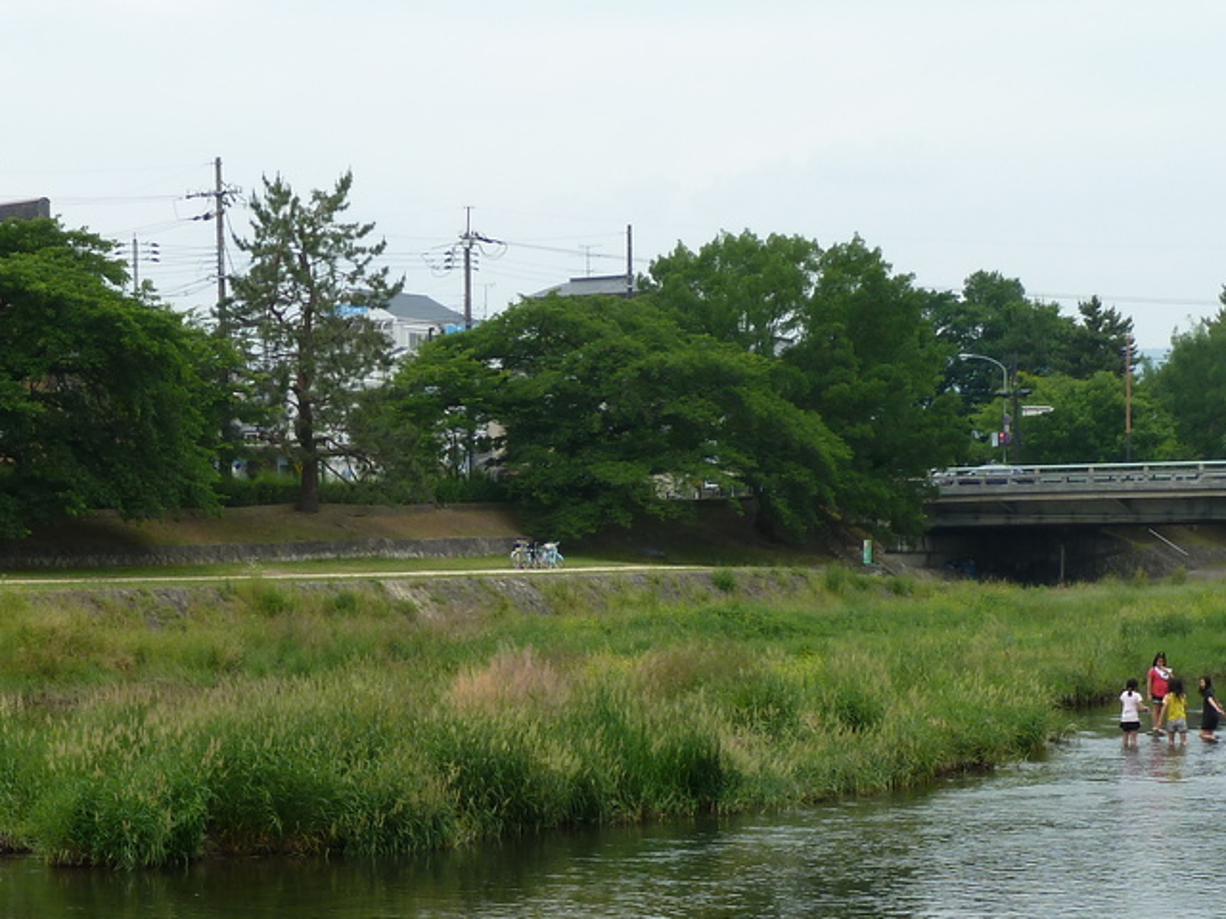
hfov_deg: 21.7
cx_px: 395
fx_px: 3188
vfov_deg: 16.2
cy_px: 816
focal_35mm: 90
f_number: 4
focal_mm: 7.9
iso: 80
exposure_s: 1/200
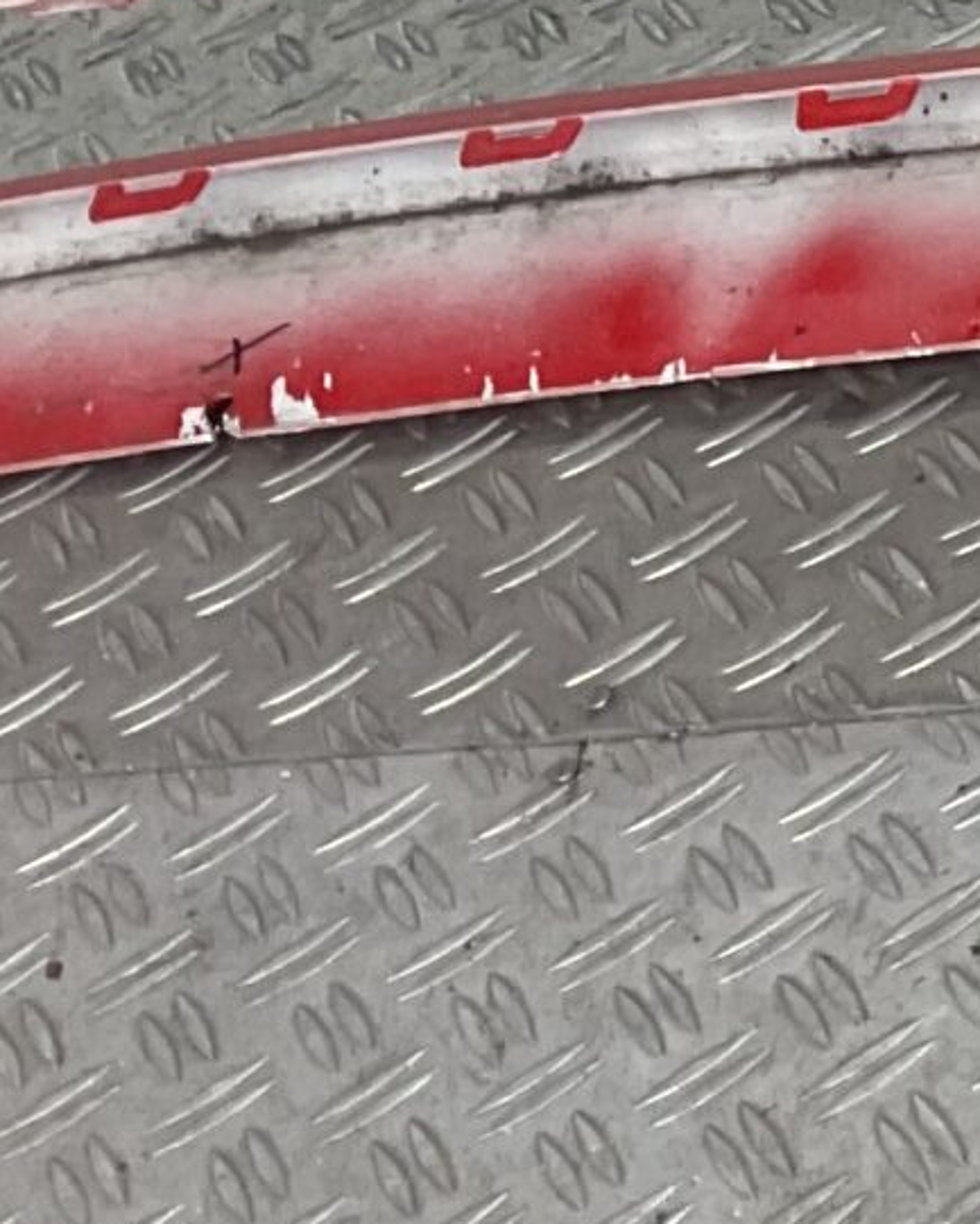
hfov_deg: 9.7
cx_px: 2605
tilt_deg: -39.7
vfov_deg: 14.2
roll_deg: +16.3
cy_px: 118
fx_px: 4857
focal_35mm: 134
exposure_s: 1/110
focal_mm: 3
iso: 16
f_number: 1.8
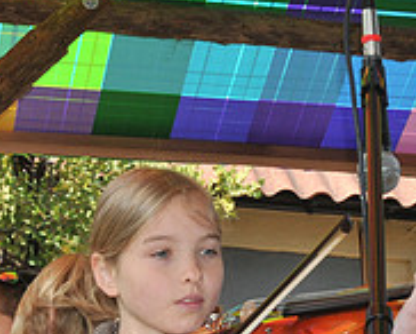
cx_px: 135
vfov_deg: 10.8
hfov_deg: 13.4
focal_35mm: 143
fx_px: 1763
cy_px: 280
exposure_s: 1/320
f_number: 8
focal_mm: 32
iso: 400
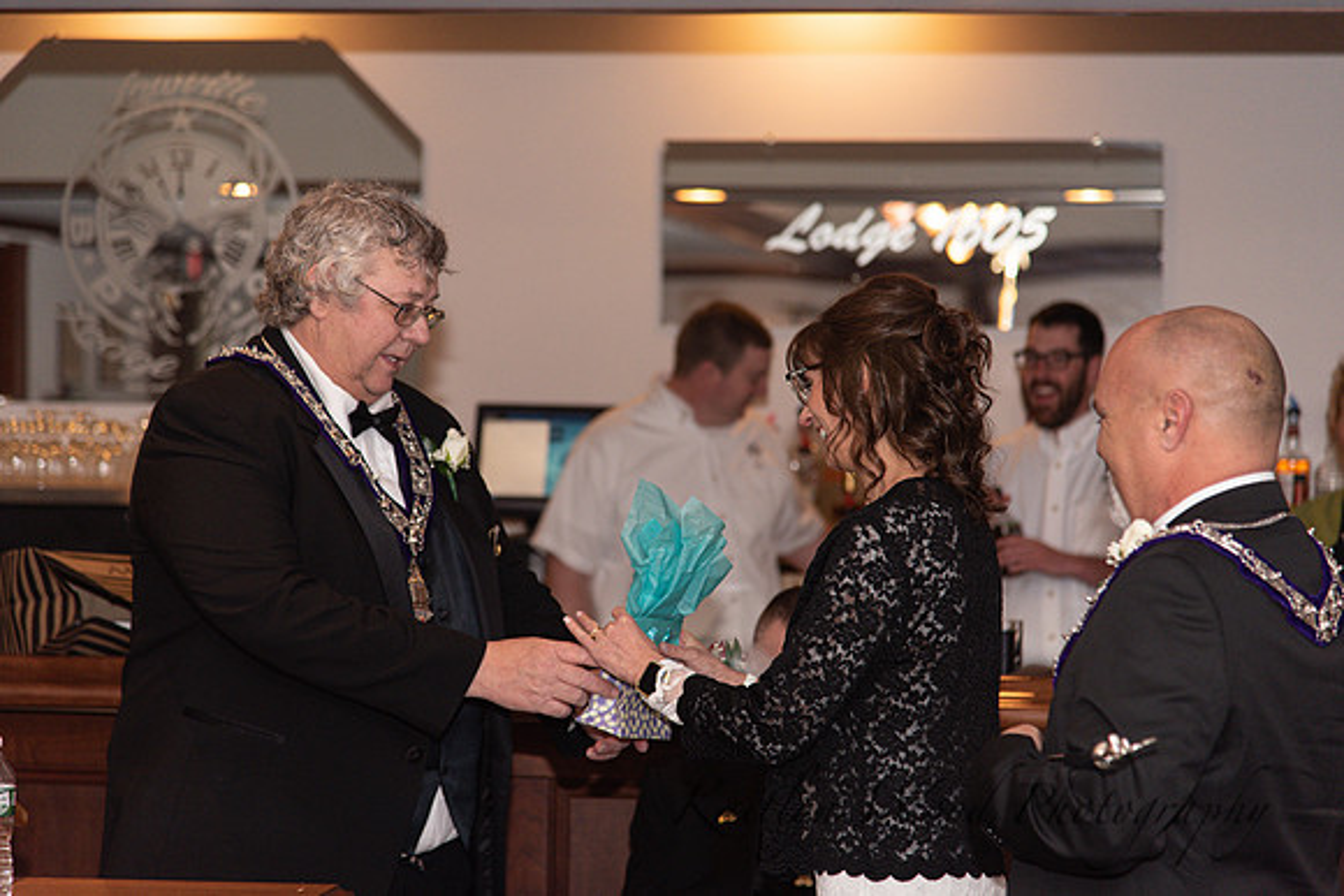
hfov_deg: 17.1
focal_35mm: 120
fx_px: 4481
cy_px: 448
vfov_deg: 11.4
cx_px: 672
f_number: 4
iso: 800
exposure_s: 1/200
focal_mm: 120
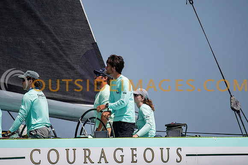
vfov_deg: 3.1
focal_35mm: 450
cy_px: 82
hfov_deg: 4.6
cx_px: 124
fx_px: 3101
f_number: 4
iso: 200
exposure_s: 1/5000
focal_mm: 300
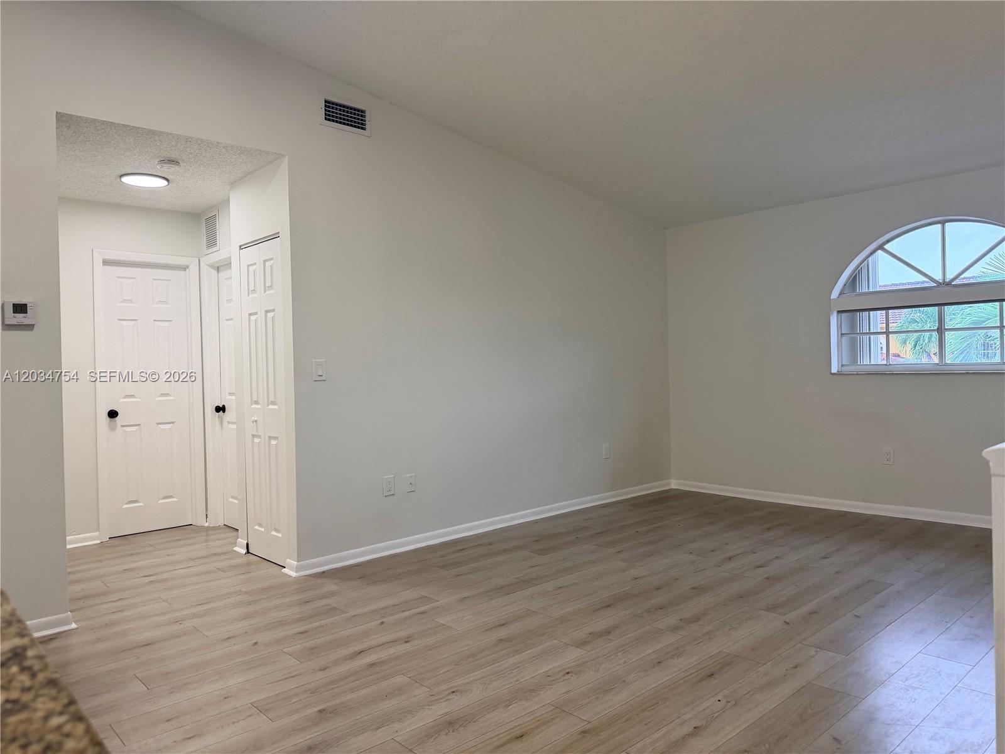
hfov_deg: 71.6
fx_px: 697
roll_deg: +2.6
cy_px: 377
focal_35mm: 24
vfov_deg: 56.8
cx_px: 502
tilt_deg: +0.6
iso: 200
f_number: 1.78
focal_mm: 6.76
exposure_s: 1/146
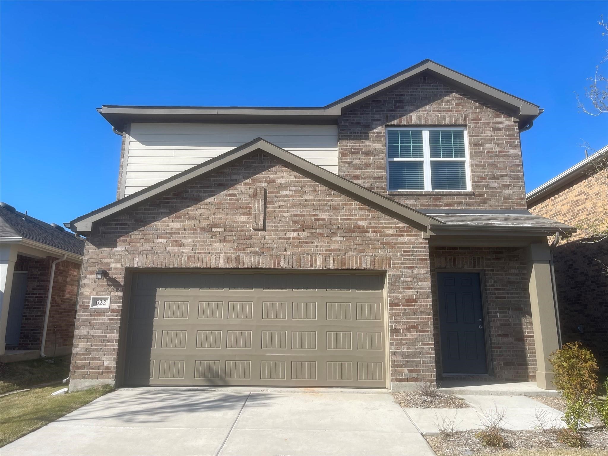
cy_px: 228
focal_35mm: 26
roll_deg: -0.6
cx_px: 304
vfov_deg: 53.1
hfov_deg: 67.3
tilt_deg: +12.2
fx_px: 457
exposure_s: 1/3165
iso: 32
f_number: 1.6
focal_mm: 5.1
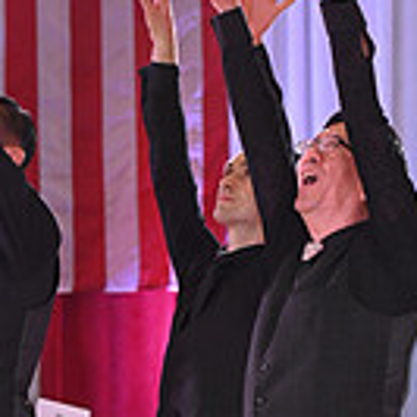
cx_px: 52
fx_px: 4348
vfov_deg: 5.5
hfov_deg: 5.5
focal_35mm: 319
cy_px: 574
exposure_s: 1/250
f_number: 4.5
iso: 1600
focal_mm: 86
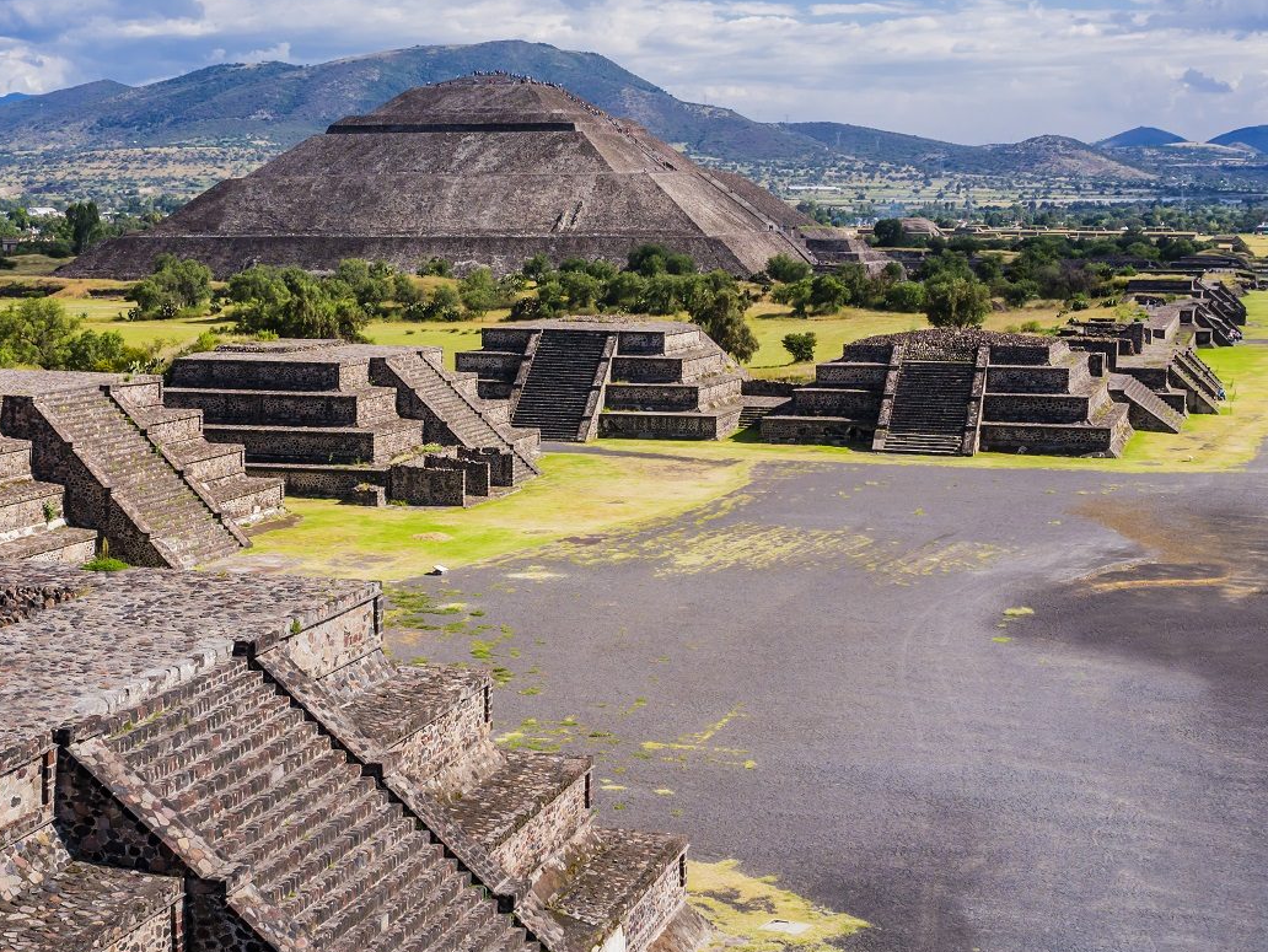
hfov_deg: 31.1
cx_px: 521
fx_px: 2272
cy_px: 476
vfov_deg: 23.7
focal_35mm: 62
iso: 160
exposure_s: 1/320
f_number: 7.1
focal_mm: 25
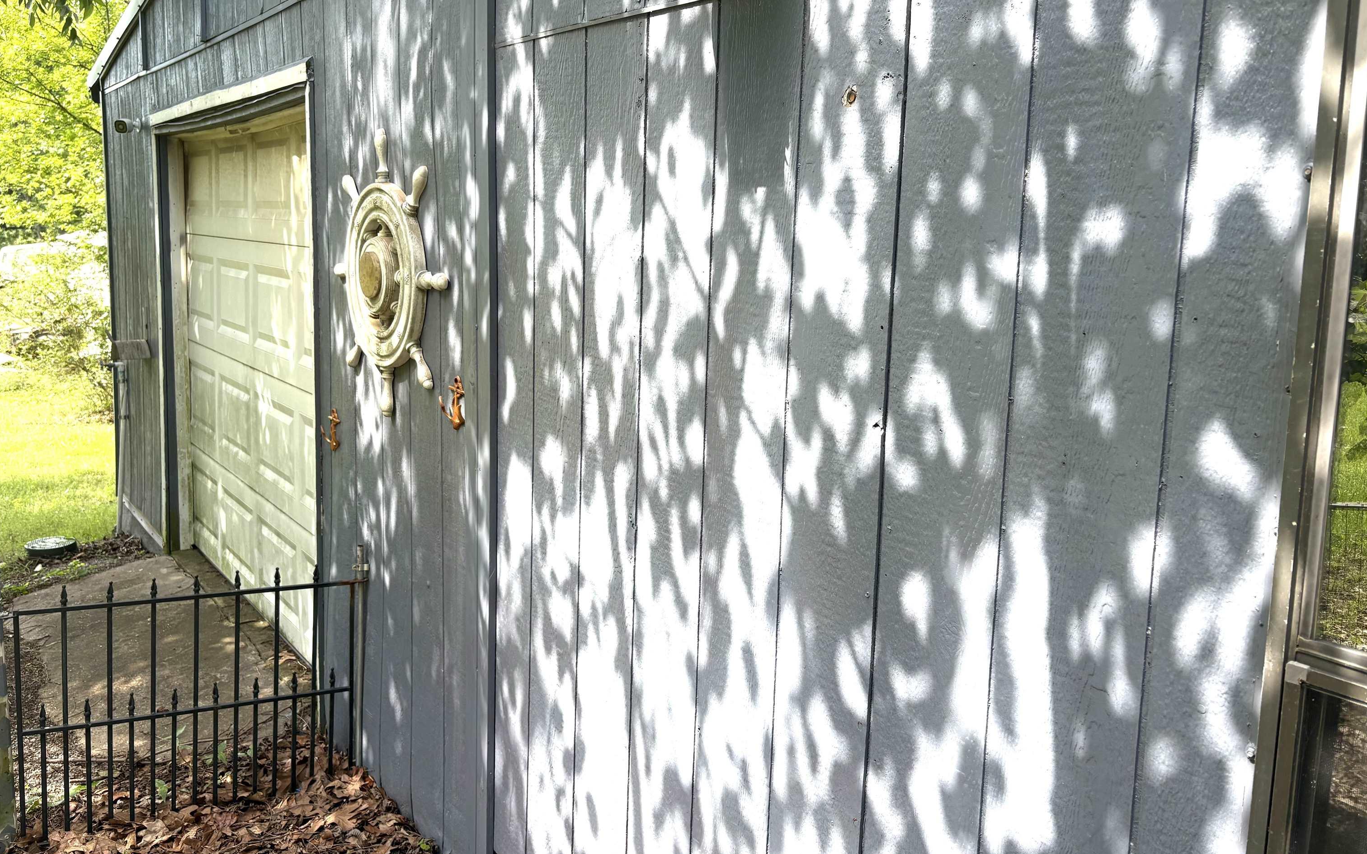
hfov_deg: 66.5
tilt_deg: -7.4
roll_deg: -0.5
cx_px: 683
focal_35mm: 28
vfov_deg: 44.4
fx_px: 1043
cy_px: 361
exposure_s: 1/519
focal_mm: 5.96
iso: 50
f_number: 1.6
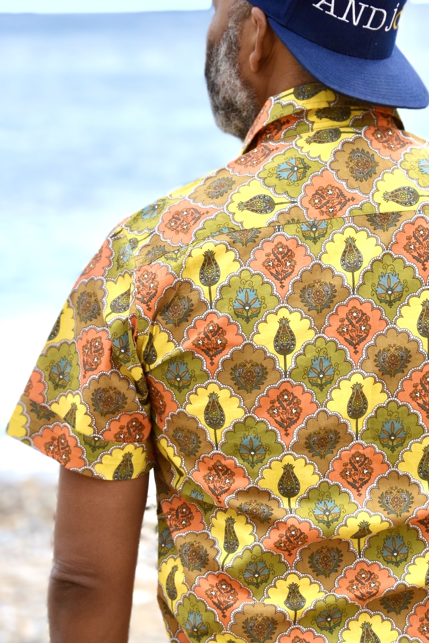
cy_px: 413
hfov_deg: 9.8
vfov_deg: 14.6
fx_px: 2502
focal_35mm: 140
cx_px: 339
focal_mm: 52
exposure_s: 1/500
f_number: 11
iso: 640
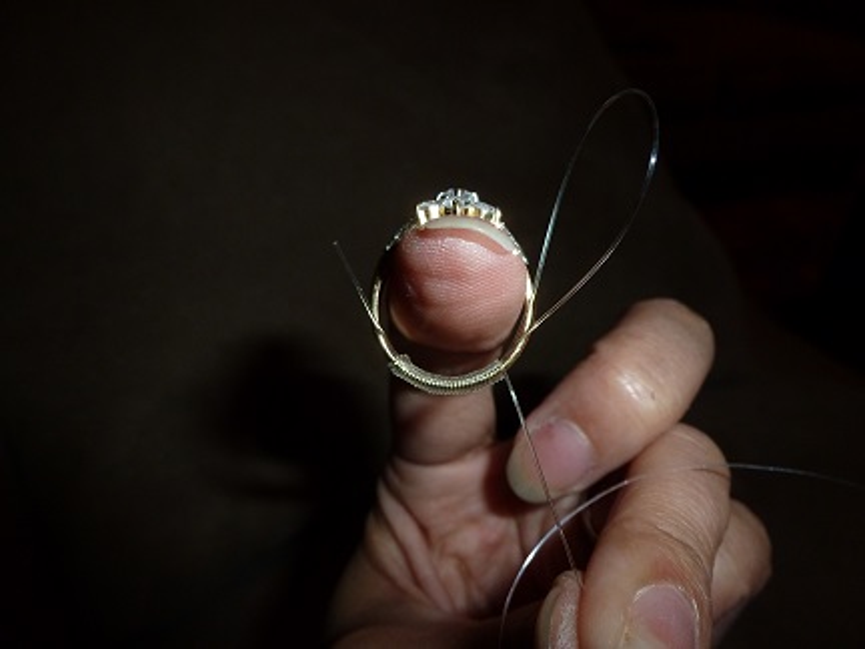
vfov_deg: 56.8
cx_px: 432
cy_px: 324
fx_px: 600
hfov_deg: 71.6
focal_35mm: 24
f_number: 3.3
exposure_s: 1/60
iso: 160
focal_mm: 4.3
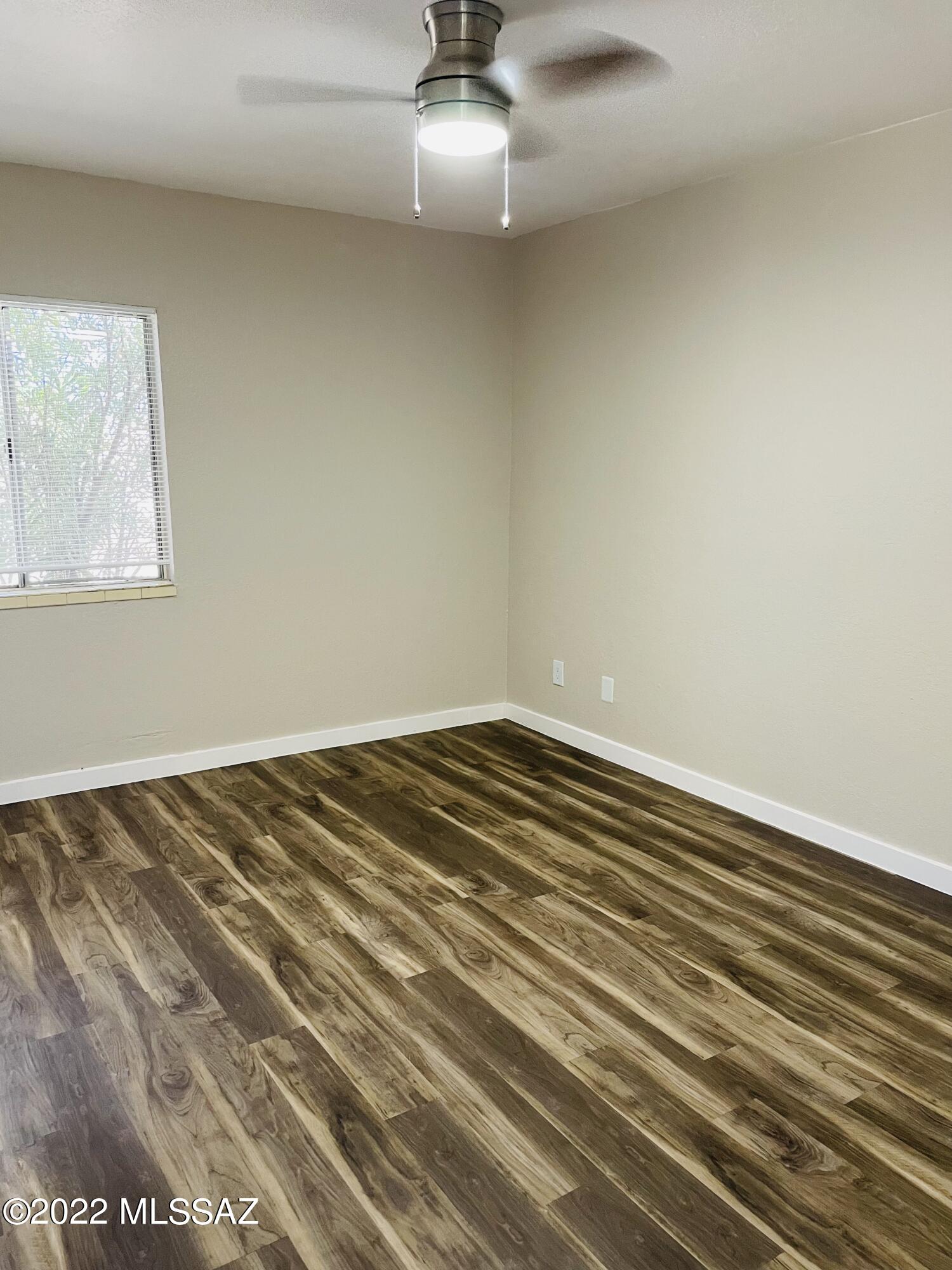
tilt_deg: -8.8
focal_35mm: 26
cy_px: 635
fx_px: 953
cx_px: 476
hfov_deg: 53.1
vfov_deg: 67.3
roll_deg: +0.2
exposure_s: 1/60
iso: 250
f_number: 1.6
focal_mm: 4.2
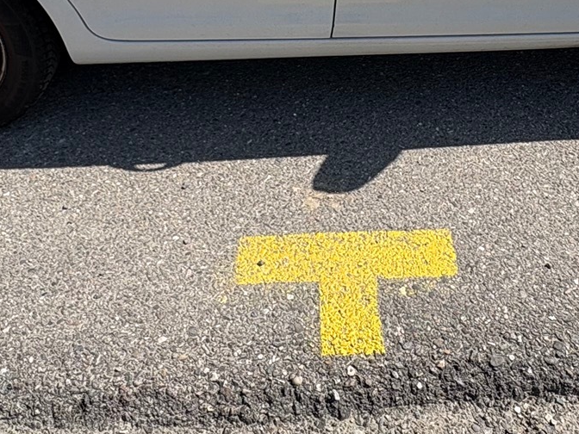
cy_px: -14
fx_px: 703
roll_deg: +0.8
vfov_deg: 31.4
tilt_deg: -27.7
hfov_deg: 44.7
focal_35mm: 42
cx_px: 315
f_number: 2.2
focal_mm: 2.22
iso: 50
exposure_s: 1/1927
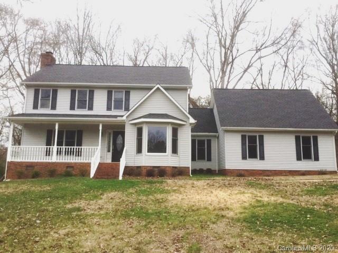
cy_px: 126
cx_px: 169
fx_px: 303
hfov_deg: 58.4
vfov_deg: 45.4
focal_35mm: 31
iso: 25
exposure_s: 1/317
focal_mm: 3.3
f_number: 2.4
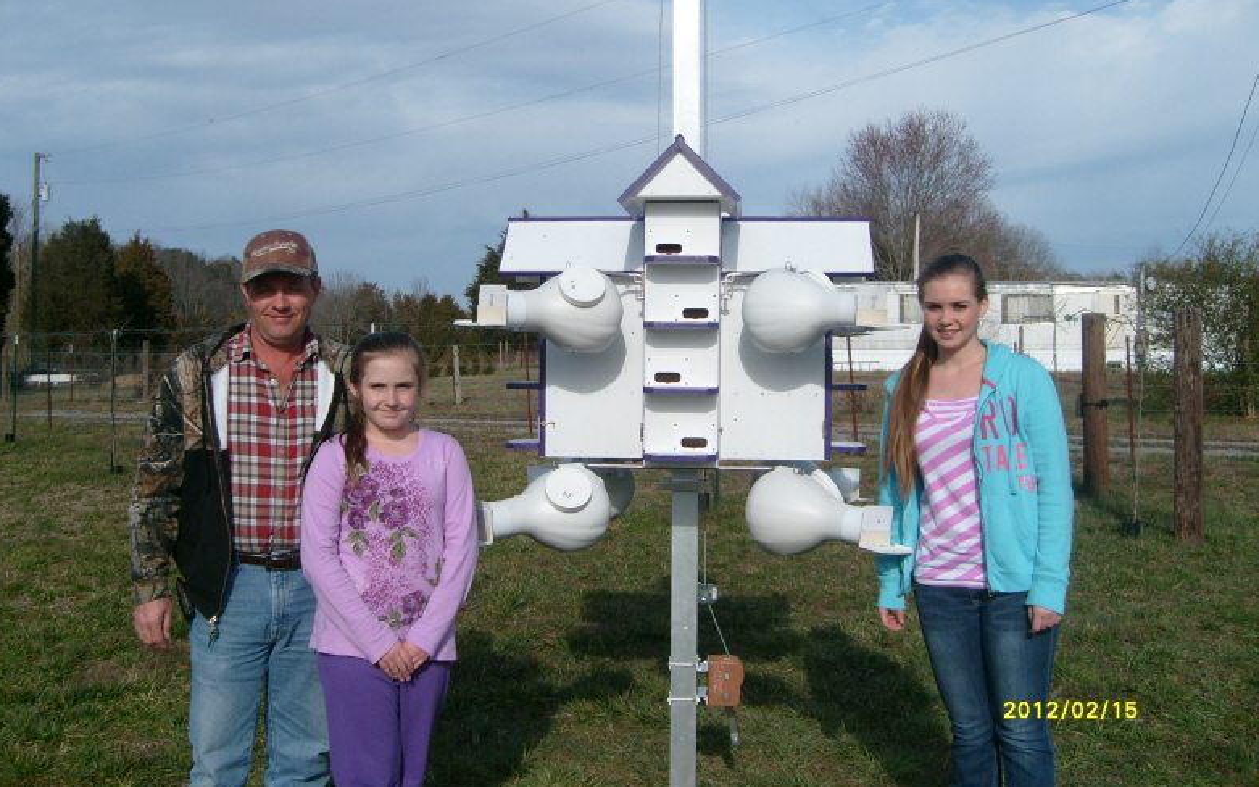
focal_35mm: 38
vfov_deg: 33.5
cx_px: 616
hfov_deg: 51.5
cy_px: 326
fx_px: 1304
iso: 80
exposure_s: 1/500
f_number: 7.1
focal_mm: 5.8
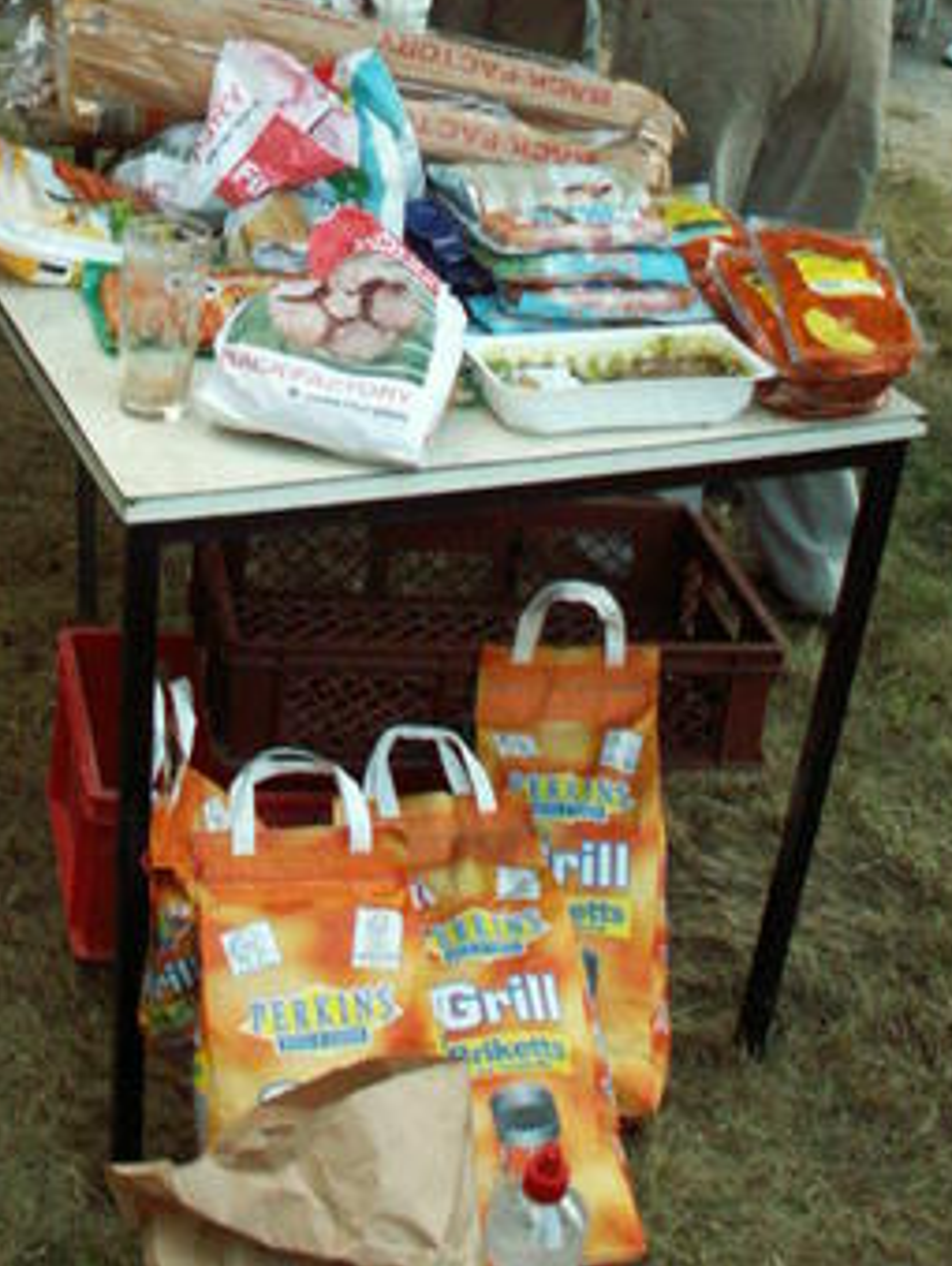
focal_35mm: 66
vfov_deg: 28.3
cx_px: 403
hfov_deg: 22.3
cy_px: 138
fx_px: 2416
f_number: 2.8
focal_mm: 5.86
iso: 125
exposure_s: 1/40
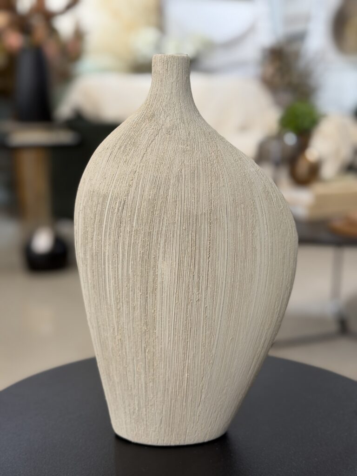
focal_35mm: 48
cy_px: 238
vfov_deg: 39.7
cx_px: 178
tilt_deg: -11.1
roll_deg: +0.1
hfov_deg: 30.3
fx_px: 660
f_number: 1.78
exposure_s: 1/60
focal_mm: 6.76
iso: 80
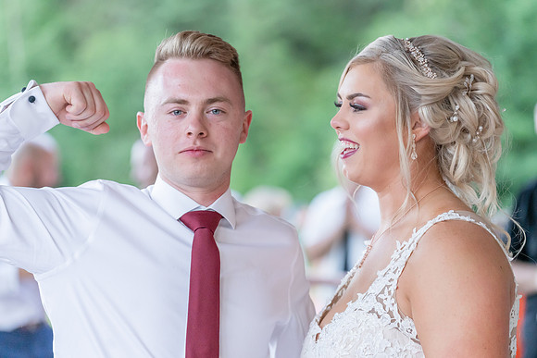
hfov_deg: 12.8
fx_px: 2402
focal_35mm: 161
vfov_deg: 8.5
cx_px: 268
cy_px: 179
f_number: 4
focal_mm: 161
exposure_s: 1/500
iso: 3200
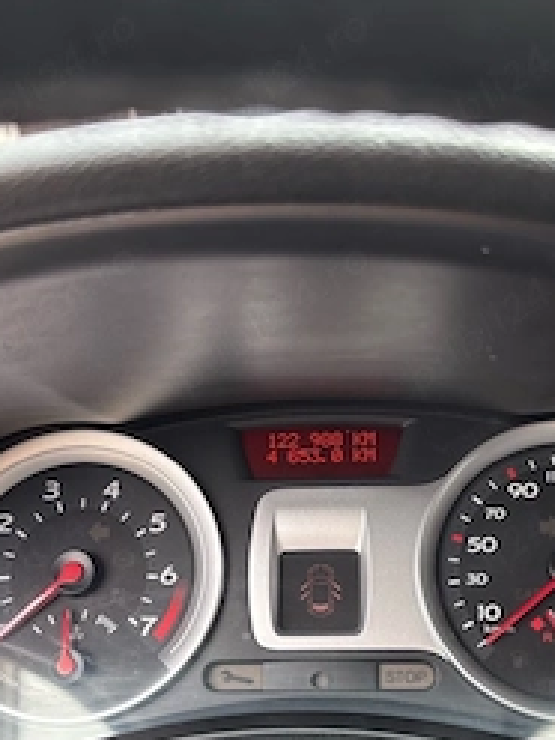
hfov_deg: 34.2
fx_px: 898
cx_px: 331
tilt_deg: -24.3
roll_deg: +0.5
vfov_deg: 42.8
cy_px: 588
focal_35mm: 42
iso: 50
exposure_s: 1/121
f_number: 1.6
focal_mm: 5.96
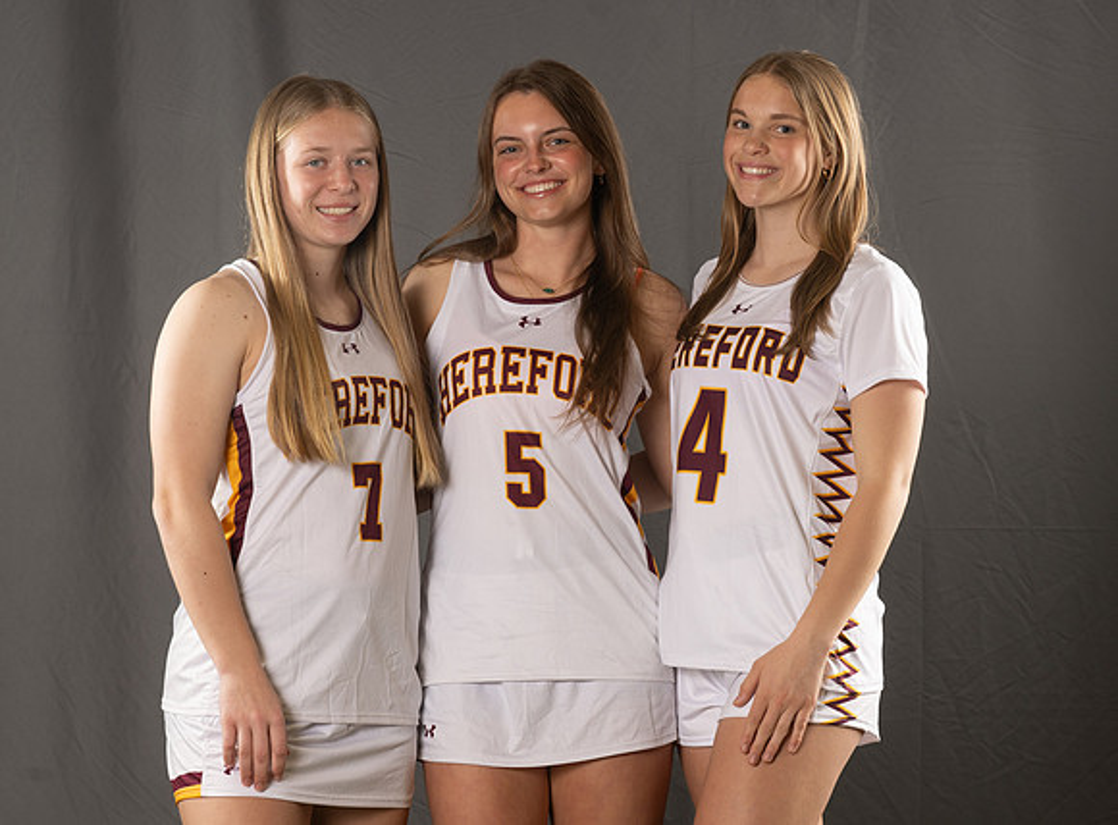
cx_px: 623
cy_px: 404
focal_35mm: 183
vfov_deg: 8.0
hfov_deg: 10.9
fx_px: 5870
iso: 125
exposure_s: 1/160
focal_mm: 115
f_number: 5.6
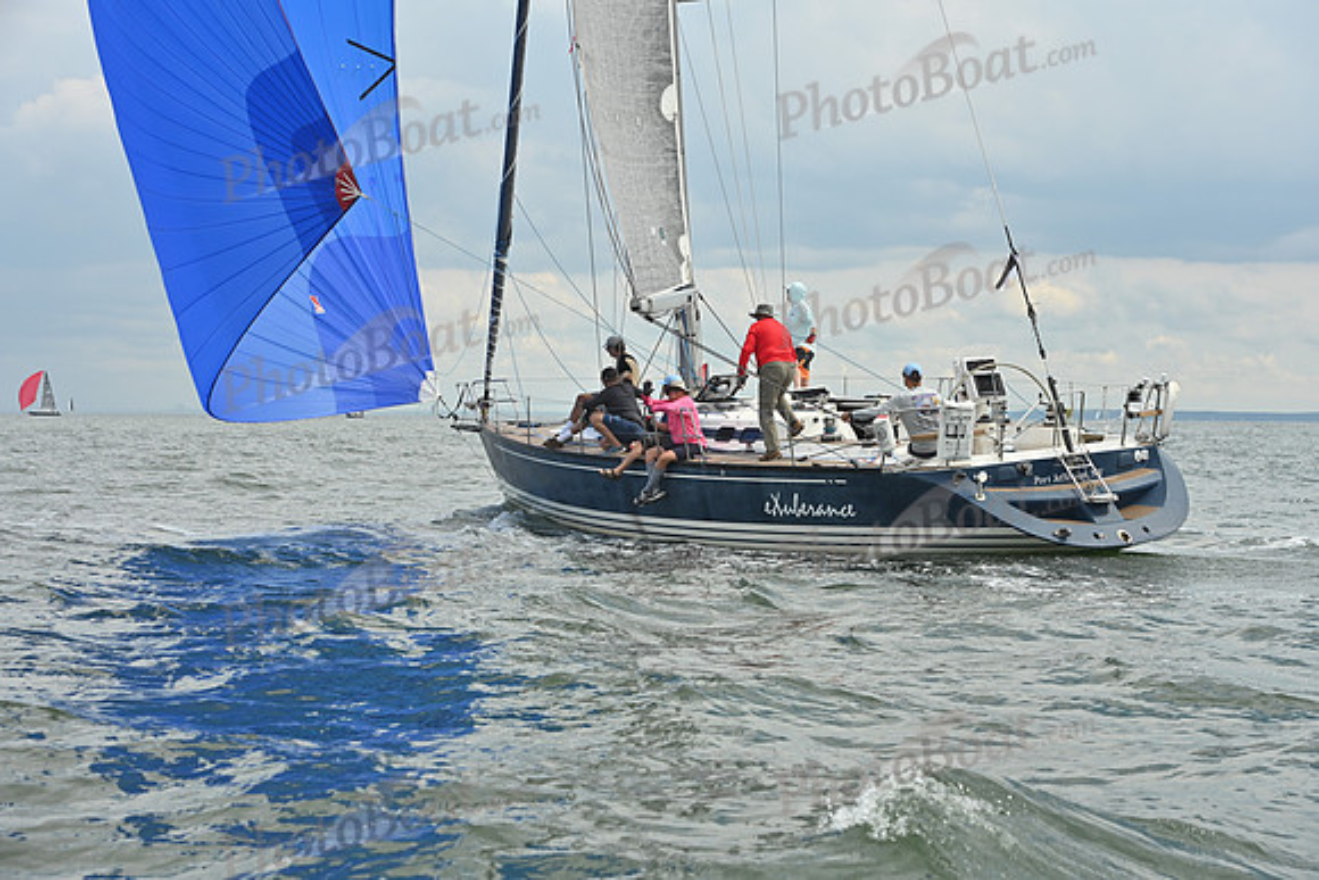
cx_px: 660
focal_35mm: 70
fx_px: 2565
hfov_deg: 28.8
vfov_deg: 19.5
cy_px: 440
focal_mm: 70
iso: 320
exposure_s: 1/1600
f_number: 7.1
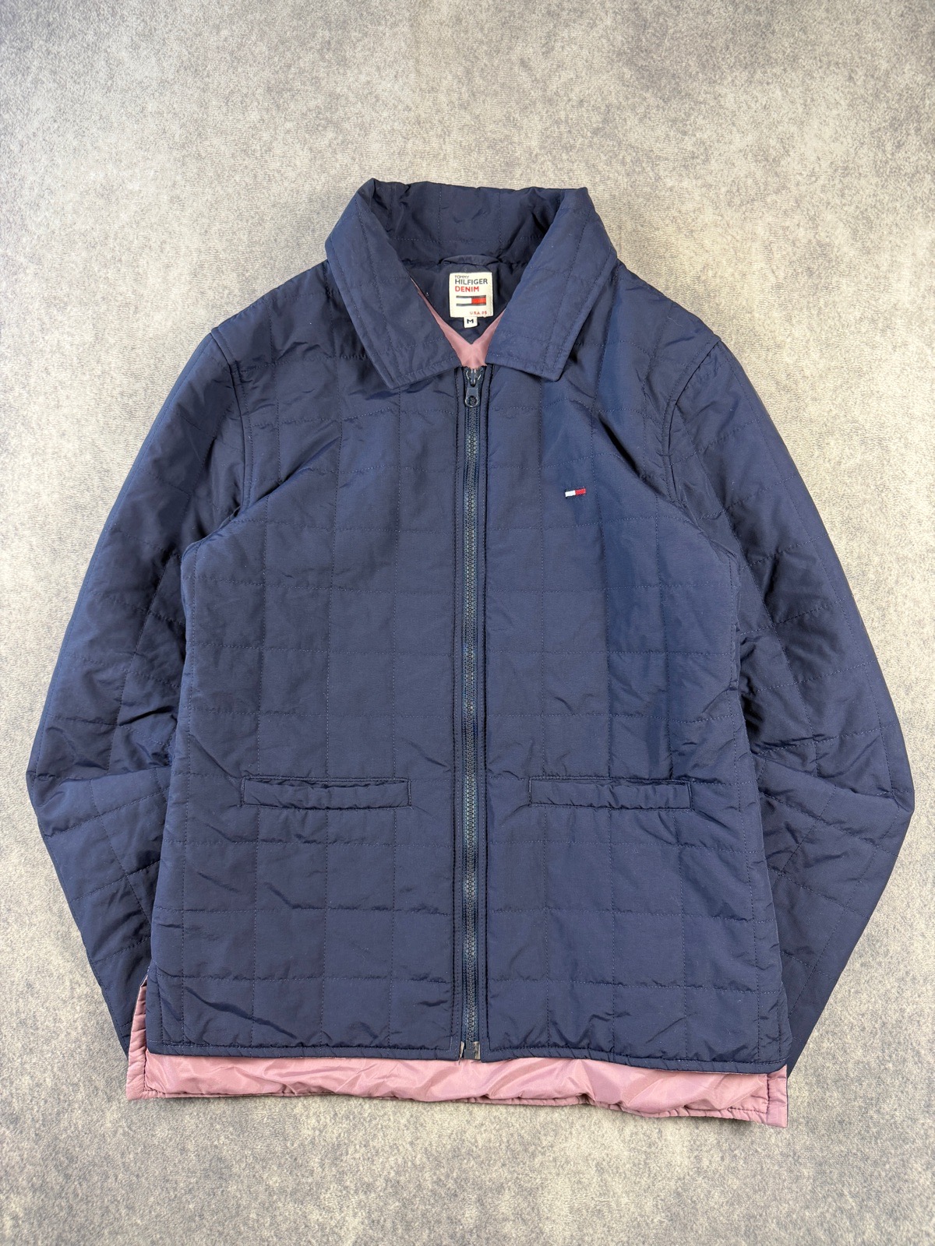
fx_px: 864
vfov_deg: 71.6
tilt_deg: -70.5
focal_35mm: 24
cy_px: 623
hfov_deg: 56.8
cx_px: 468
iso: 160
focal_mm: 6.76
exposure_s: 1/121
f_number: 1.78
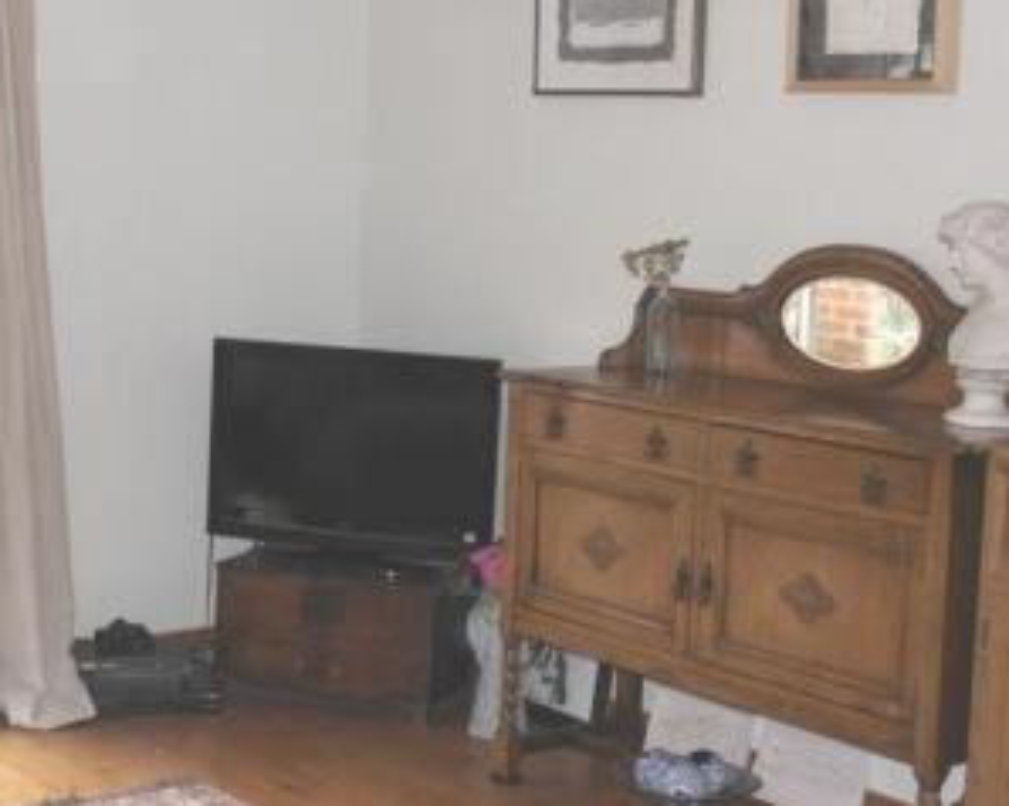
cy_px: 361
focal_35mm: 62
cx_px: 344
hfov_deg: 30.3
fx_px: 1850
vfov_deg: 24.6
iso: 100
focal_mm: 20
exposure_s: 1/40
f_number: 3.5
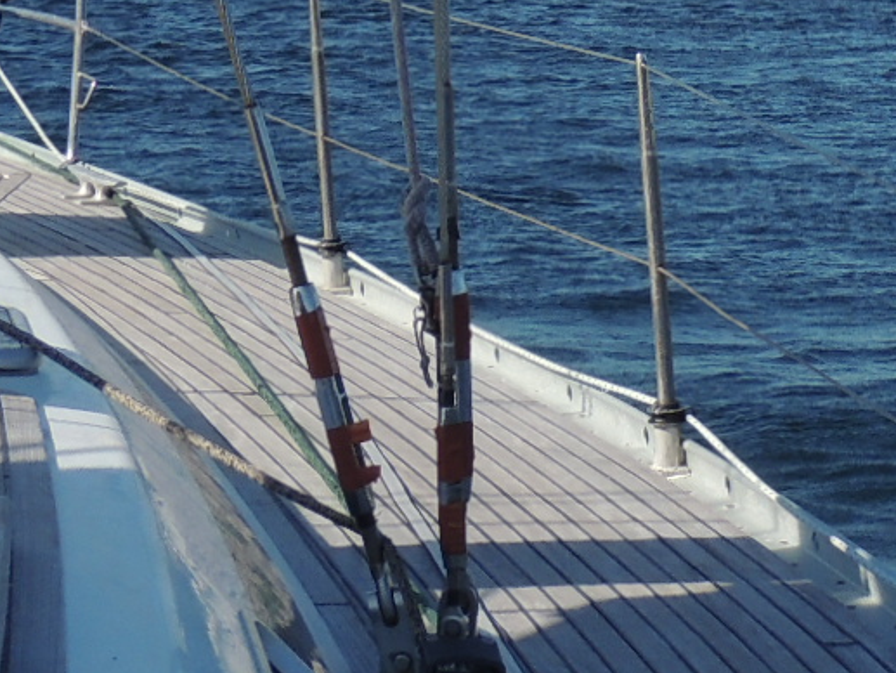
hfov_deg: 13.4
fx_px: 3754
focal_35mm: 145
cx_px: 868
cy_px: -290
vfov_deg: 10.0
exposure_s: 1/1250
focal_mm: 5.8
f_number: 3.2
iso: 100
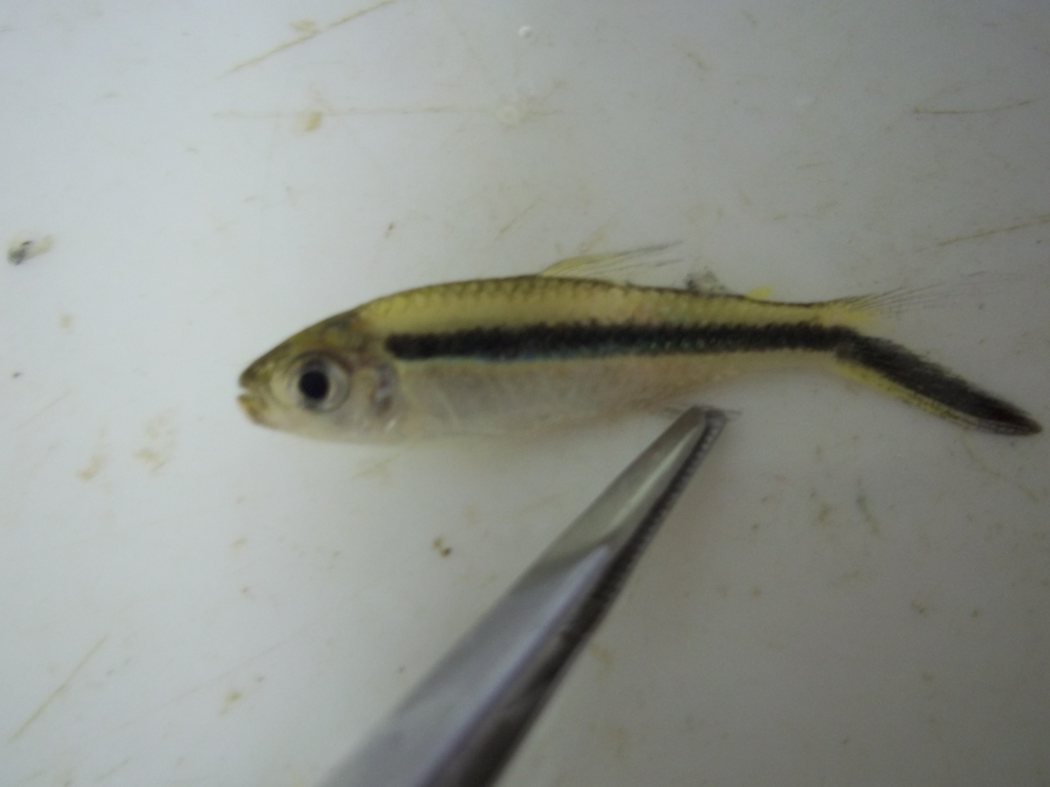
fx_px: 1122
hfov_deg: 50.1
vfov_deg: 38.7
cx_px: 515
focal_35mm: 37
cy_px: 393
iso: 160
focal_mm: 6.5
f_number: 3.1
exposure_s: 1/10
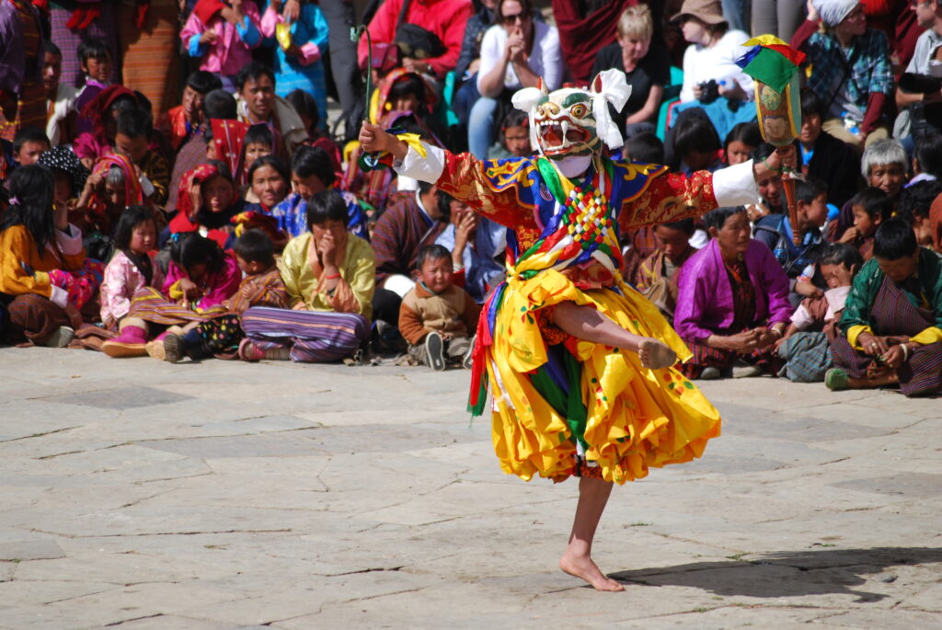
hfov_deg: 6.9
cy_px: 315
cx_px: 471
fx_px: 7858
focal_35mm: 300
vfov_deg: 4.6
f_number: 5.6
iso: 200
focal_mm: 200
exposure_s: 1/1000
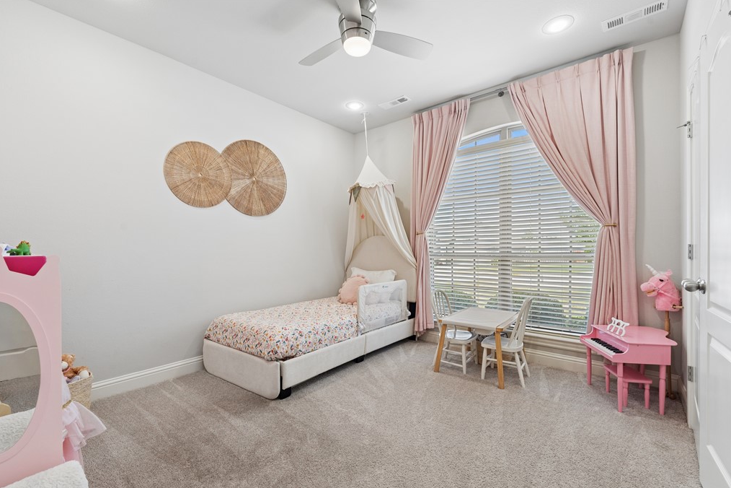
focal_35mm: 15
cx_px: 363
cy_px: 258
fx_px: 305
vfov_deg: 77.3
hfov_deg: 100.4
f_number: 8
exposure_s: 1/60
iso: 800
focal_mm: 14
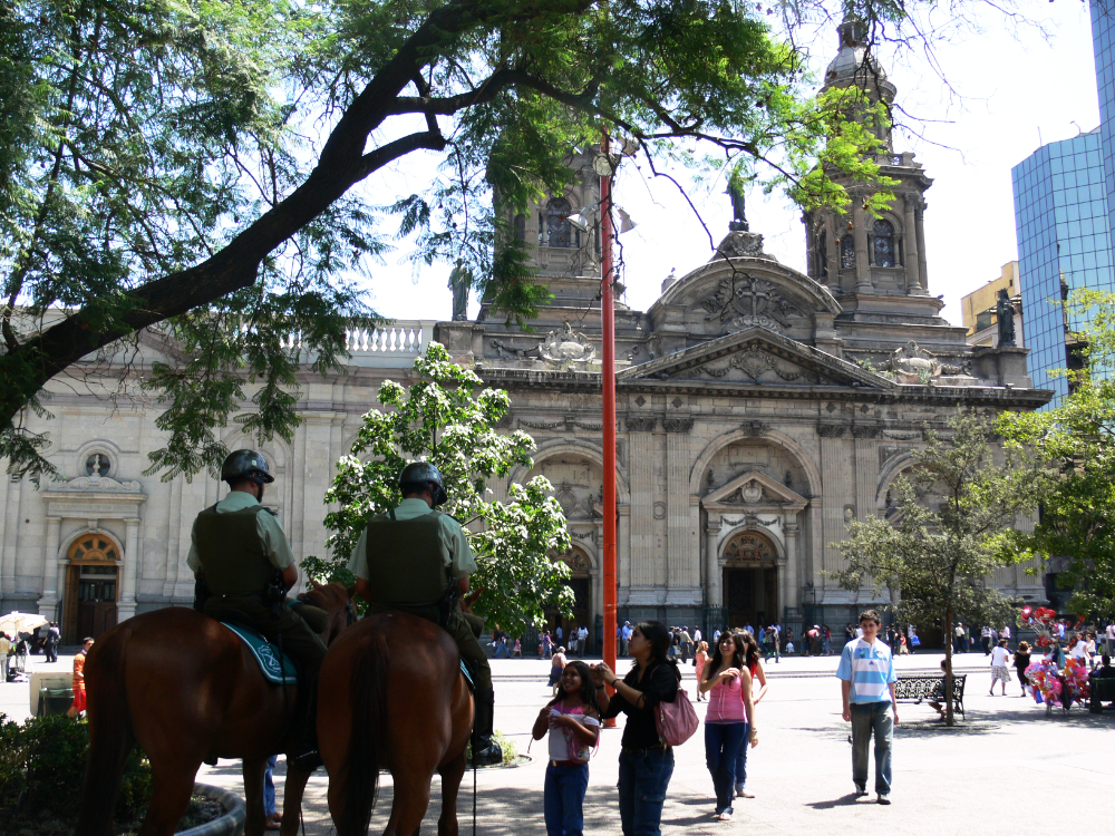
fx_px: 1127
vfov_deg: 40.7
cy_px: 418
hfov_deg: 52.6
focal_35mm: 35
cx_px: 558
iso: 80
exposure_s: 1/100
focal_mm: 7.4
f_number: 4
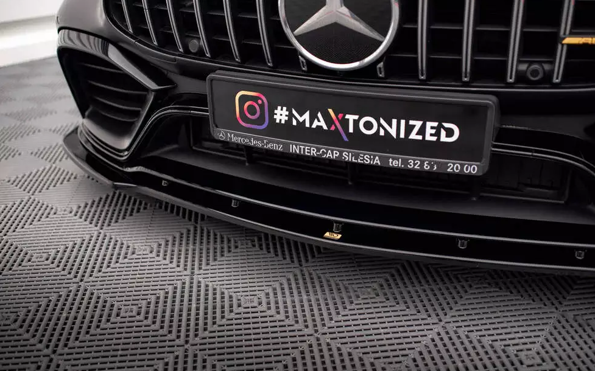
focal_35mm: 37
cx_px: 301
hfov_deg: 52.8
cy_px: 183
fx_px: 600
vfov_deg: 34.4
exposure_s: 1/100
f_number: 2.5
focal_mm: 35
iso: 1000
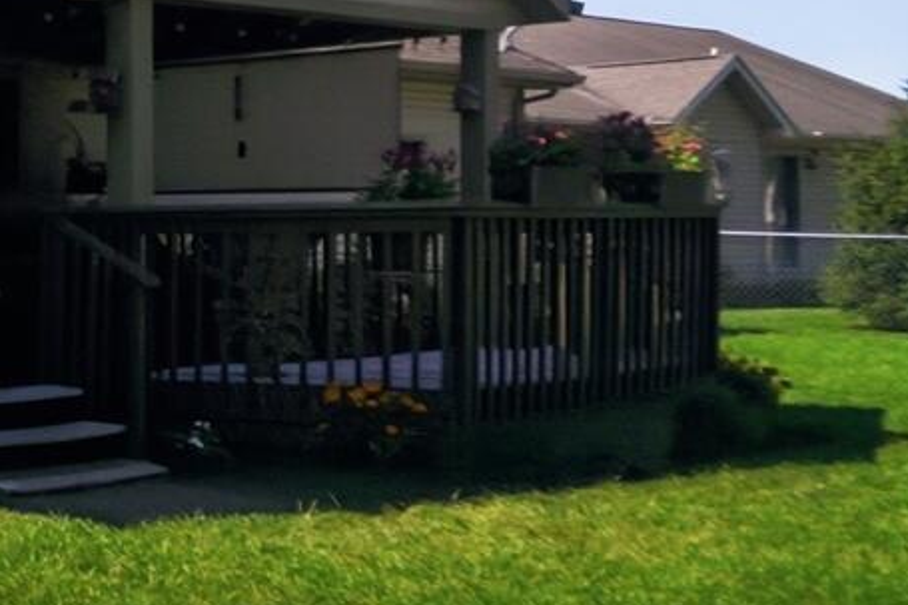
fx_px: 1664
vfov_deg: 20.3
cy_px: 95
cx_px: -467
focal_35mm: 66
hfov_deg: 23.9
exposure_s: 1/4000
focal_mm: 10
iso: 125
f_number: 5.6
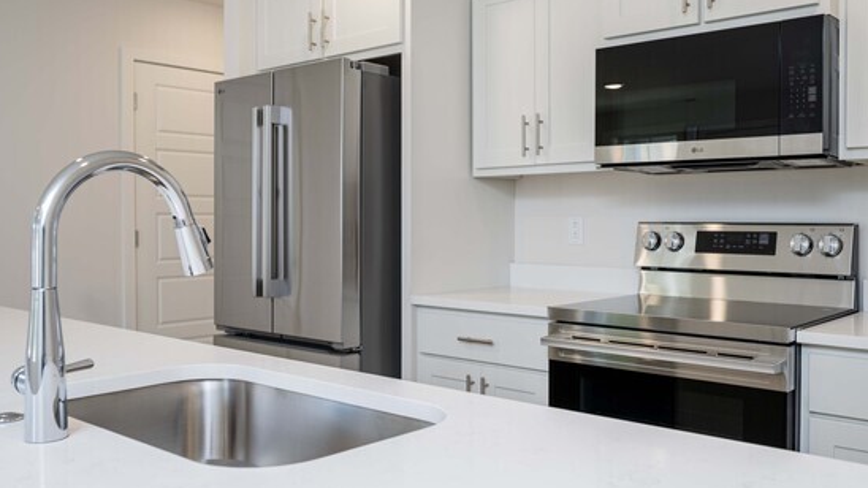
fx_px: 776
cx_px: 479
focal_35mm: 34
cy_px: 234
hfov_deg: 58.3
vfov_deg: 34.9
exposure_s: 1/60
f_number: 4
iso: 200
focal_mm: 23.5
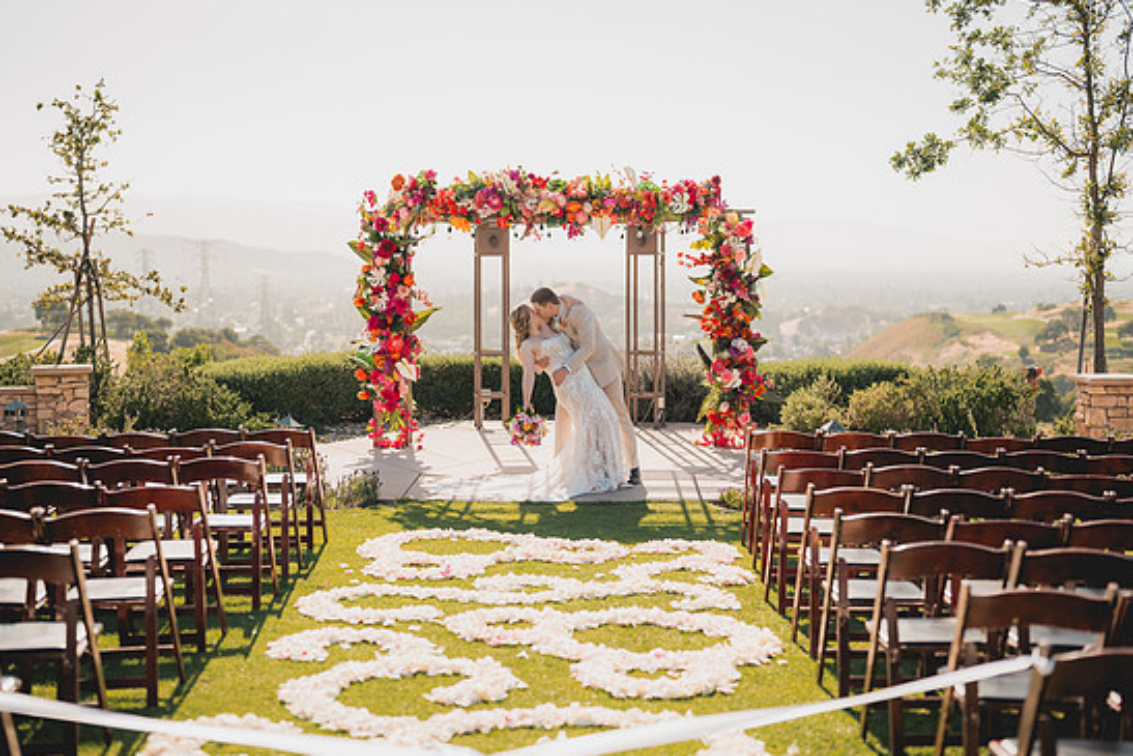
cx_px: 551
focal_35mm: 53
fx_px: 1668
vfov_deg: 25.5
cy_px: 366
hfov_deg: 37.5
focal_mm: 50
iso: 50
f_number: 1.6
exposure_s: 1/3200
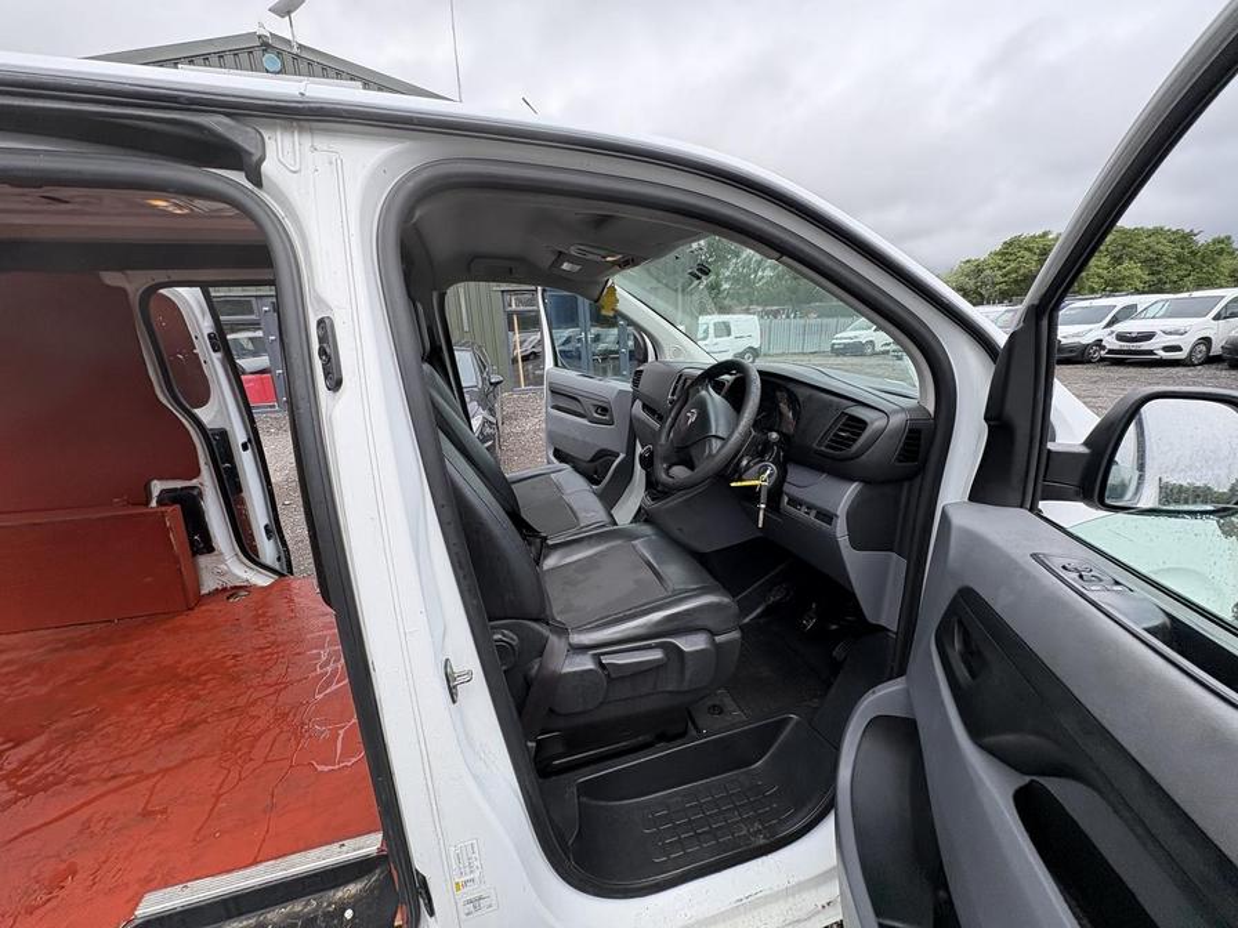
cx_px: 619
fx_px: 501
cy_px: 464
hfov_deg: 102.1
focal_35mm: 14
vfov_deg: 85.7
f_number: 2.2
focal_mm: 2.22
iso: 64
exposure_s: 1/347
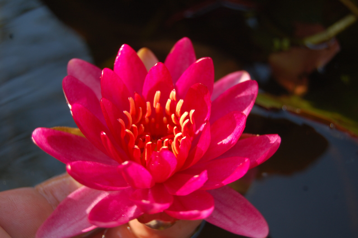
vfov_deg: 18.9
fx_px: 715
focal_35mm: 72
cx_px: 179
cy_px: 119
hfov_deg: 28.1
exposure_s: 1/125
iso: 200
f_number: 5.6
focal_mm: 48
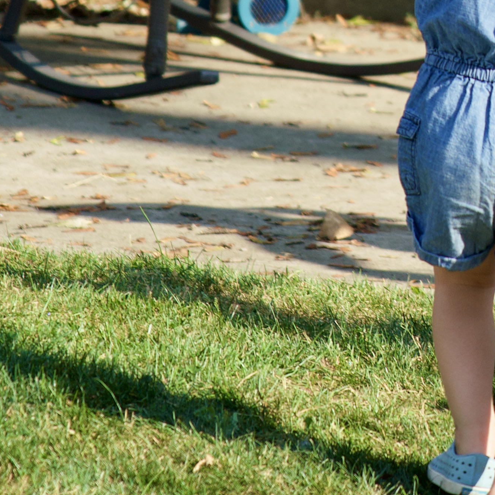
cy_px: 22
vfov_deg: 5.1
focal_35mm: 341
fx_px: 5517
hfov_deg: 5.1
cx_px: 747
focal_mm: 105
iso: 125
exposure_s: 1/250
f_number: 4
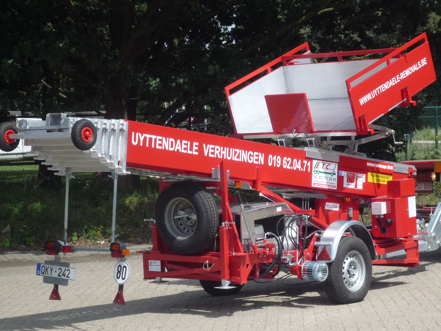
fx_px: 1414
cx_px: 266
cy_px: 178
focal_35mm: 111
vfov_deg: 13.3
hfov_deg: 17.7
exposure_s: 1/500
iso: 100
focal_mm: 15.2
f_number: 5.5
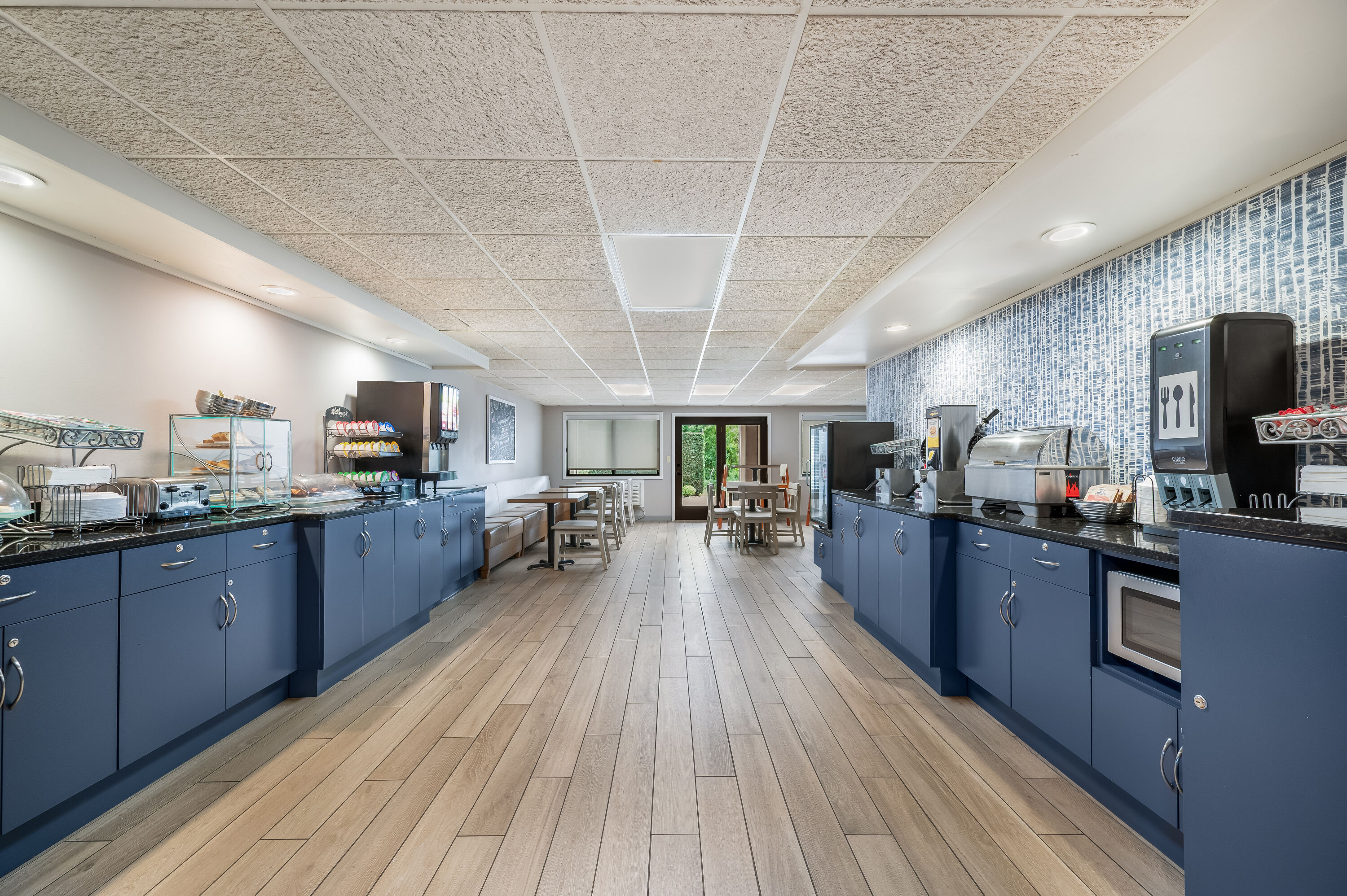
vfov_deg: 81.1
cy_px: 448
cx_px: 674
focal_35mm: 14
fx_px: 524
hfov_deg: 104.3
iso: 400
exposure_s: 1/1.67
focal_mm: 14
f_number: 8
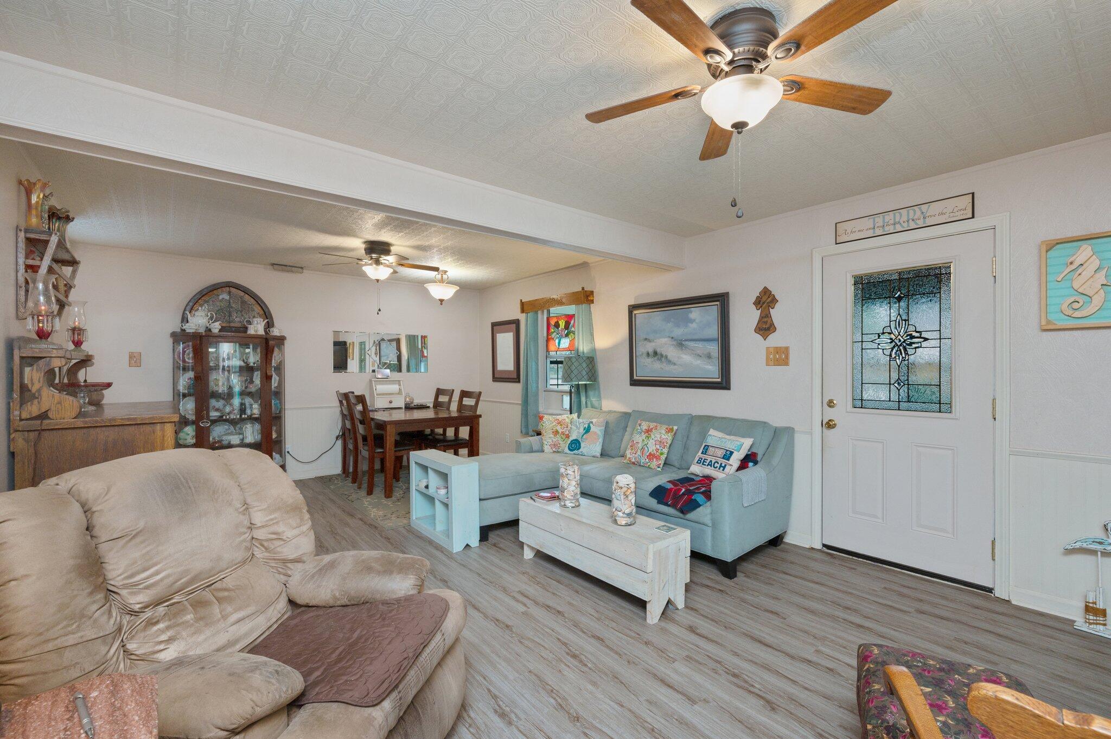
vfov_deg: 73.7
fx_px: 493
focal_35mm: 16
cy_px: 370
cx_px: 556
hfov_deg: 96.8
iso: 500
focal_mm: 16
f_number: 9
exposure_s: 1/30
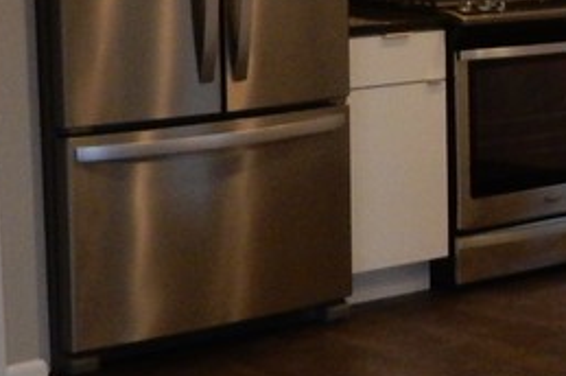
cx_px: 1226
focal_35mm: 139
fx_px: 2183
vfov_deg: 9.8
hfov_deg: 12.5
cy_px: 39
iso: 280
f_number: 4
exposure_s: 1/30
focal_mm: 5.4
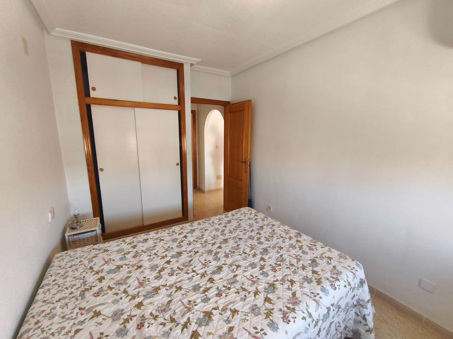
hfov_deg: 98.2
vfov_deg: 81.7
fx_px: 196
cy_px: 170
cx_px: 226
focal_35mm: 15
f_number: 2.2
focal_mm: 1.91
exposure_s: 1/50
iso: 200
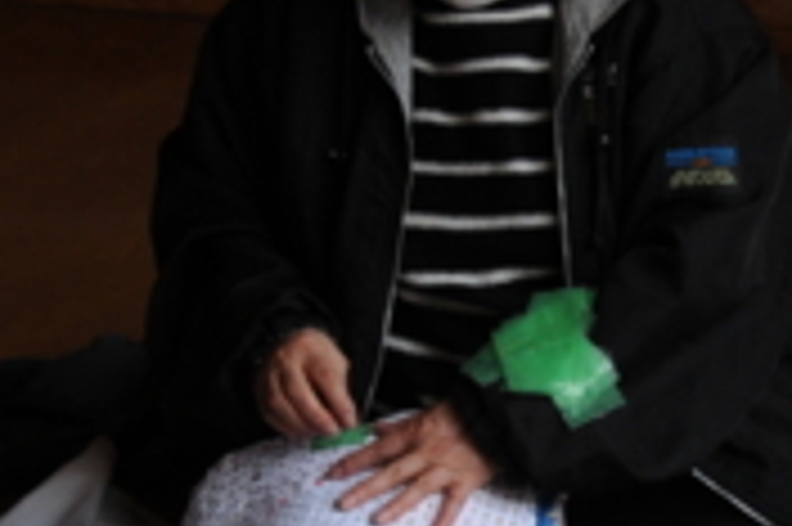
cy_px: 250
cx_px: 711
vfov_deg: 6.3
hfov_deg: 9.4
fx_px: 4791
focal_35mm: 218
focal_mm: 32
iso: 400
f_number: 4.2
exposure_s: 1/400
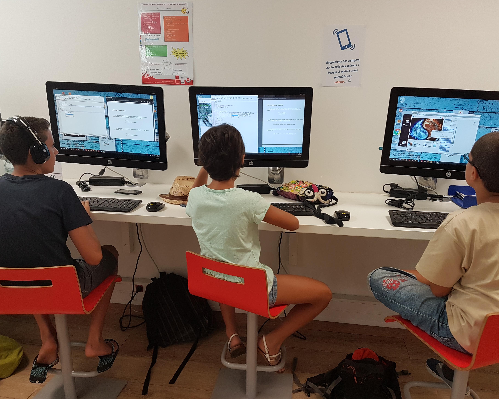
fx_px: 414
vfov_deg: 51.5
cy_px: 203
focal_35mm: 28
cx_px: 267
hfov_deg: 62.1
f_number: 1.7
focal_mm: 4.2
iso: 64
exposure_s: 1/50
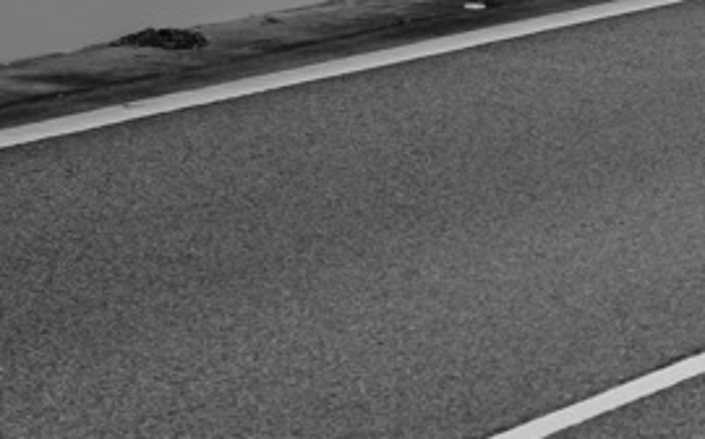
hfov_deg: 9.8
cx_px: 1058
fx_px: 3991
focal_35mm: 208
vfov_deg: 6.2
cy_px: -384
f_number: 4.5
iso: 100
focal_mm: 43
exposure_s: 1/250
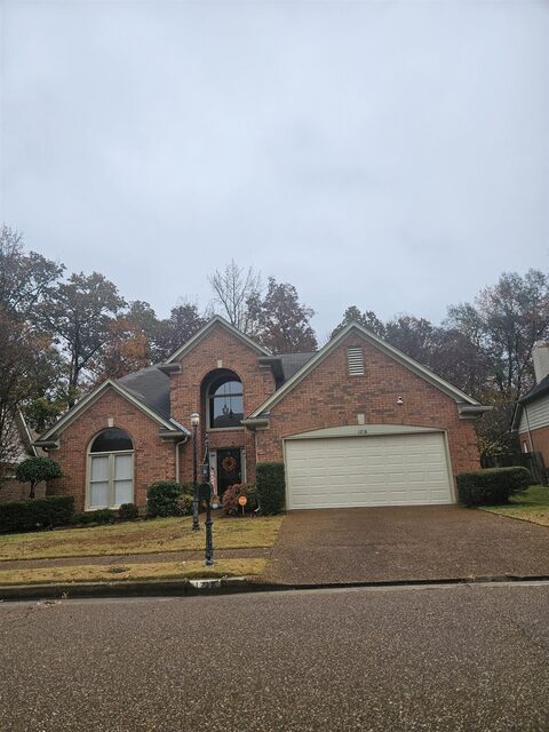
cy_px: 366
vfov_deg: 73.9
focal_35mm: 23
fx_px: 486
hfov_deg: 58.9
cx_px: 274
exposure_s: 1/719
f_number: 1.8
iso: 50
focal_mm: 5.4
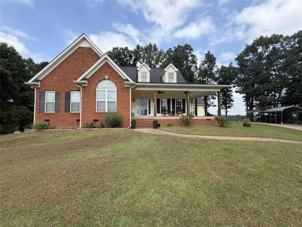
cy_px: 114
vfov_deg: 85.7
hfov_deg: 102.1
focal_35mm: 14
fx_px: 122
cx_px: 151
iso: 40
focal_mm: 2.22
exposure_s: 1/770
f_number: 2.2
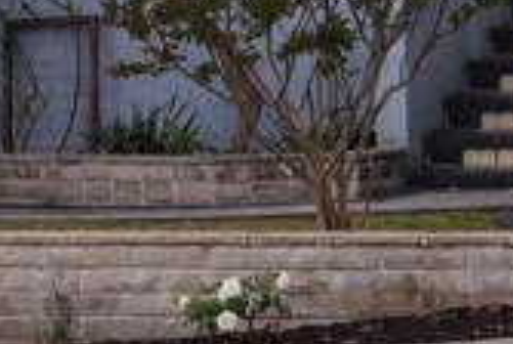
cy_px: -344
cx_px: 952
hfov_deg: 6.0
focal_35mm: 337
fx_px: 4811
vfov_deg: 4.0
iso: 320
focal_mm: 55
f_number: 10
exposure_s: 1.3
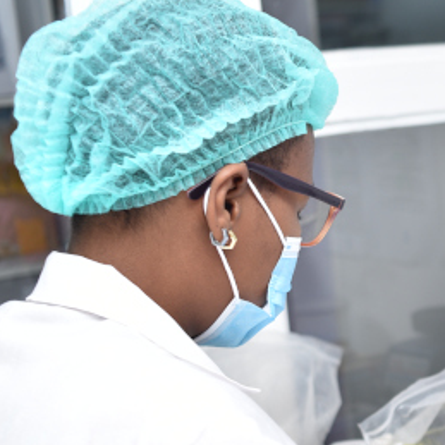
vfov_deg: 20.4
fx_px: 1222
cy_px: 369
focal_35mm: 84
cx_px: 595
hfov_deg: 19.0
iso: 200
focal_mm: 35
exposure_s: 1/200
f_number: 2.5
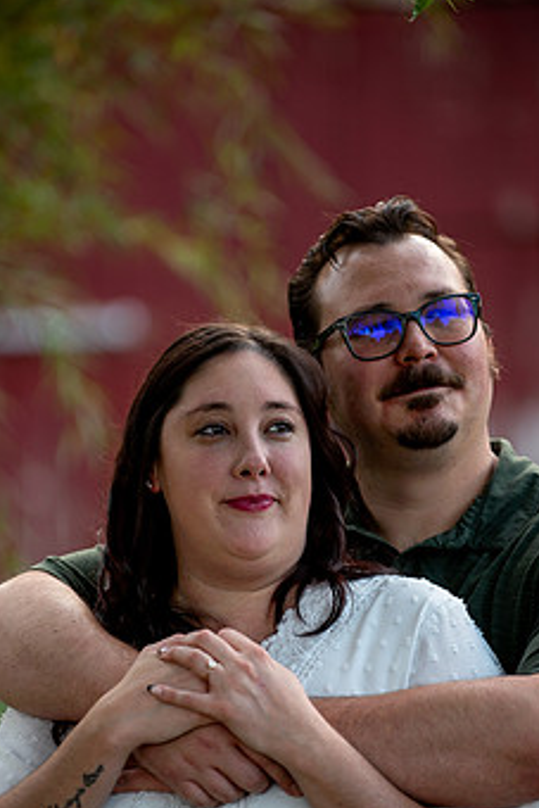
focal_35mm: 205
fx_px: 4599
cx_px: 261
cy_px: 520
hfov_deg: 6.7
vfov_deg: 10.0
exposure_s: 1/80
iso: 80
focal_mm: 155
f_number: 2.8
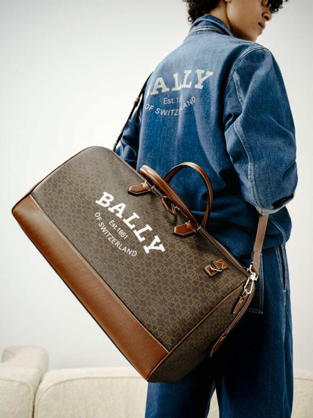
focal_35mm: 35
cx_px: 156
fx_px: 422
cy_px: 209
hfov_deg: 40.7
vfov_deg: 52.6
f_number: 7.1
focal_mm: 45
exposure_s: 1/250
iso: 400
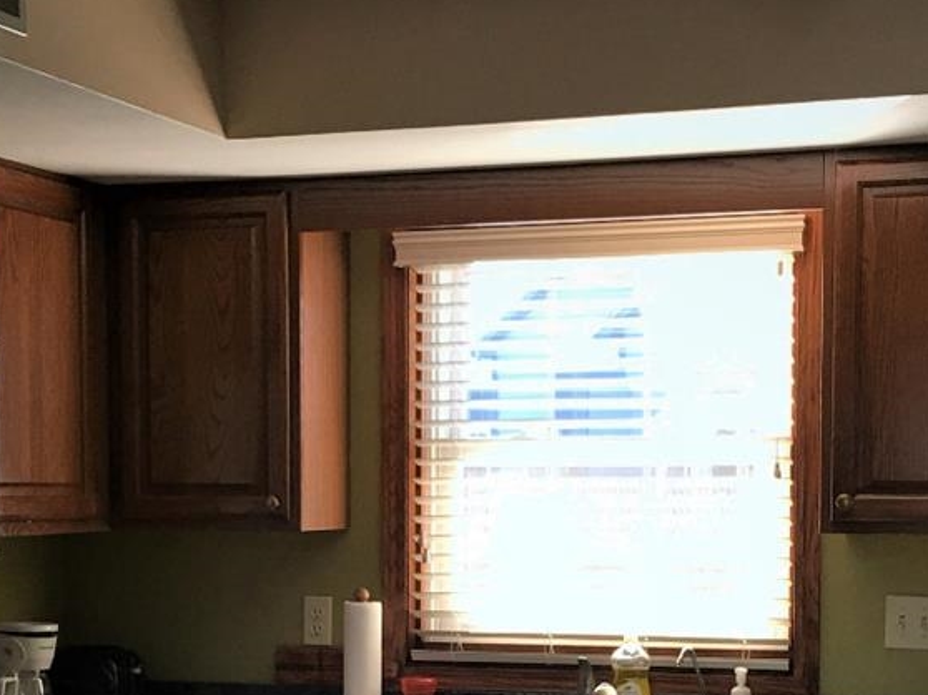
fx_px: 2090
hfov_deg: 25.0
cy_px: 604
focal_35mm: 78
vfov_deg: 18.6
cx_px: 507
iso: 25
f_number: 2.2
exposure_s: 1/40
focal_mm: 4.15
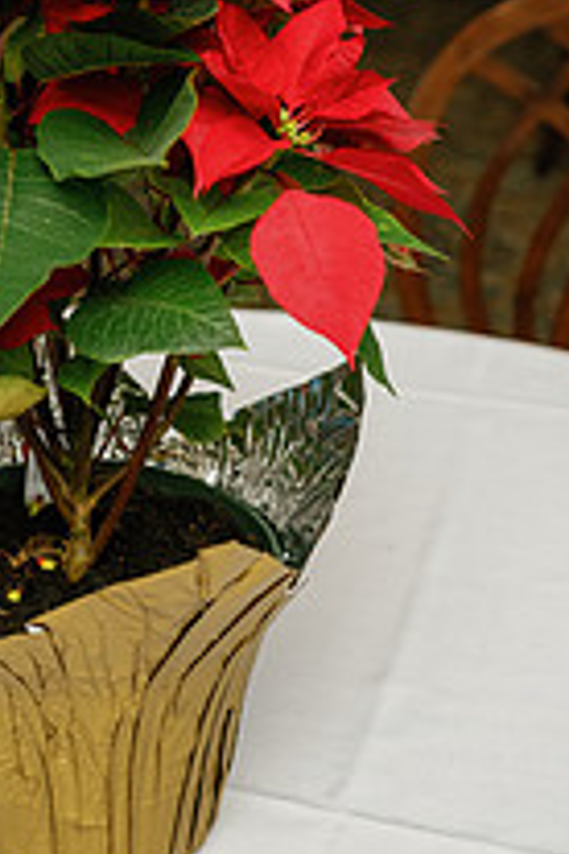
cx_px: 16
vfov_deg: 26.0
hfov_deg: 17.6
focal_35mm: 76
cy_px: 120
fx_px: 1802
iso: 800
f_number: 4
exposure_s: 1/125
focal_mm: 35
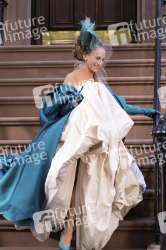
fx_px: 554
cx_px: 83
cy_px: 125
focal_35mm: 80
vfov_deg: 25.4
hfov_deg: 17.0
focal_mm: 80
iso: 2000
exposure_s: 1/640
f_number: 5
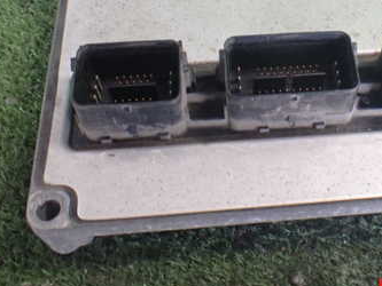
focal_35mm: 54
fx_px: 596
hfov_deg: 34.7
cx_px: 294
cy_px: 47
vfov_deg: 26.4
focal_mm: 5.4
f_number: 2.3
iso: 800
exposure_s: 1/80
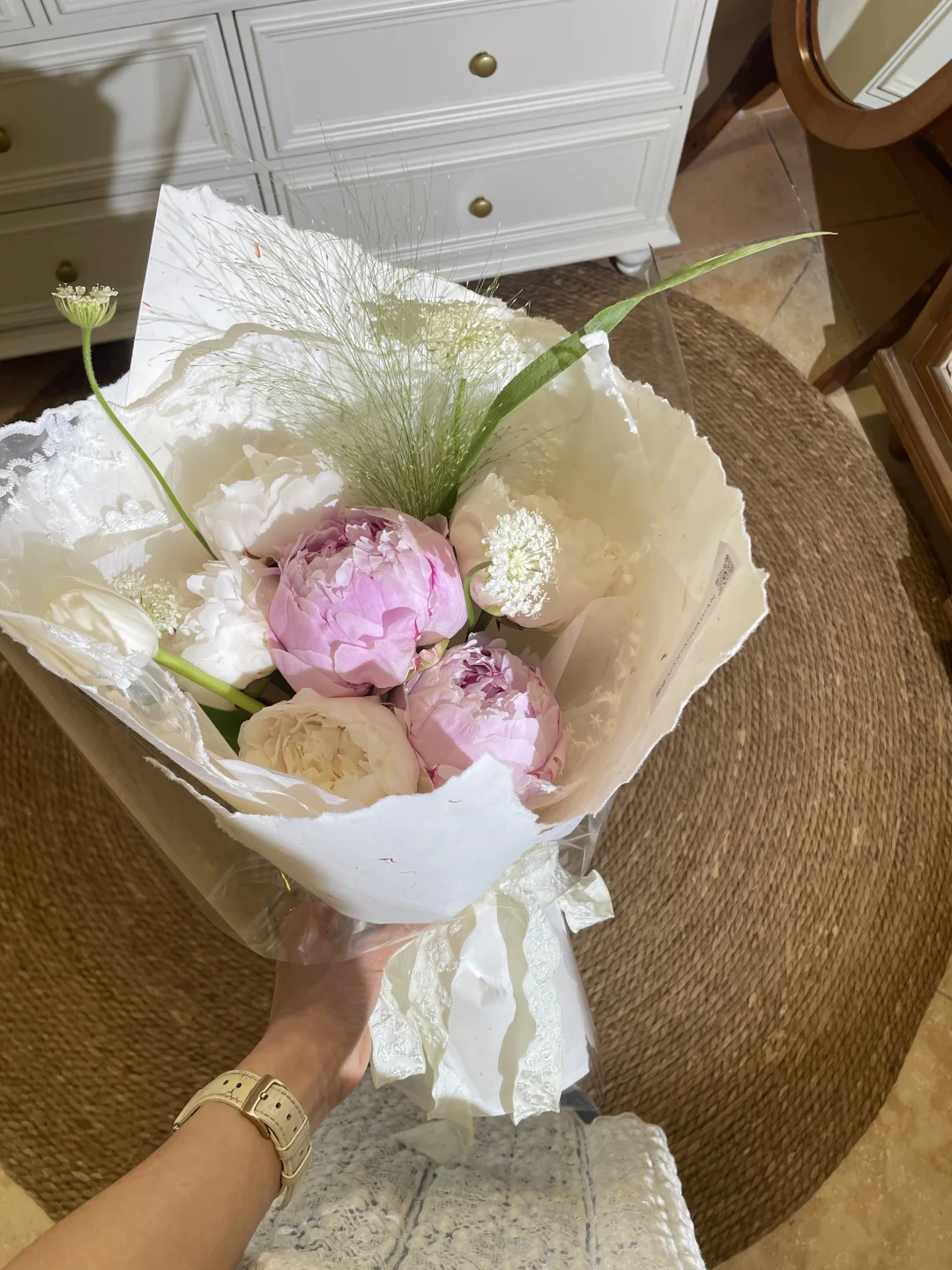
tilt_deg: -67.8
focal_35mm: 26
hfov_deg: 53.1
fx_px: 953
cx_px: 476
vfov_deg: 67.3
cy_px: 635
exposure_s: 1/100
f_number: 1.6
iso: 50
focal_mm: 4.2
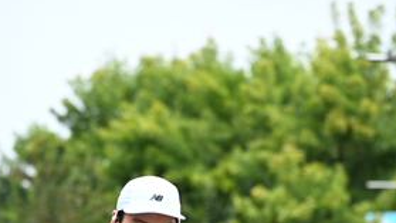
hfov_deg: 8.7
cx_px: 170
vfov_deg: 4.9
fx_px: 2604
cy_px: 315
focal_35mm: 248
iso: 1600
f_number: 4
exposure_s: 1/640
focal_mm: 120
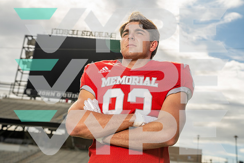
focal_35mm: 51
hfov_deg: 38.9
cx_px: 122
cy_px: 82
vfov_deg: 26.5
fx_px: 346
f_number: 5.6
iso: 100
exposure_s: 1/500
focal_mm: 51
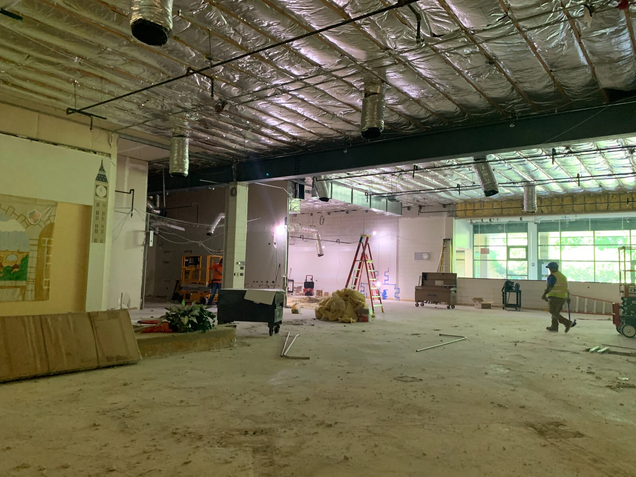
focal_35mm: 26
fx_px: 478
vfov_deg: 53.1
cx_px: 318
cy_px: 238
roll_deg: -2.0
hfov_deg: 67.3
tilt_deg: +3.6
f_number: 1.8
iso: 400
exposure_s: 1/40
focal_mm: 4.25
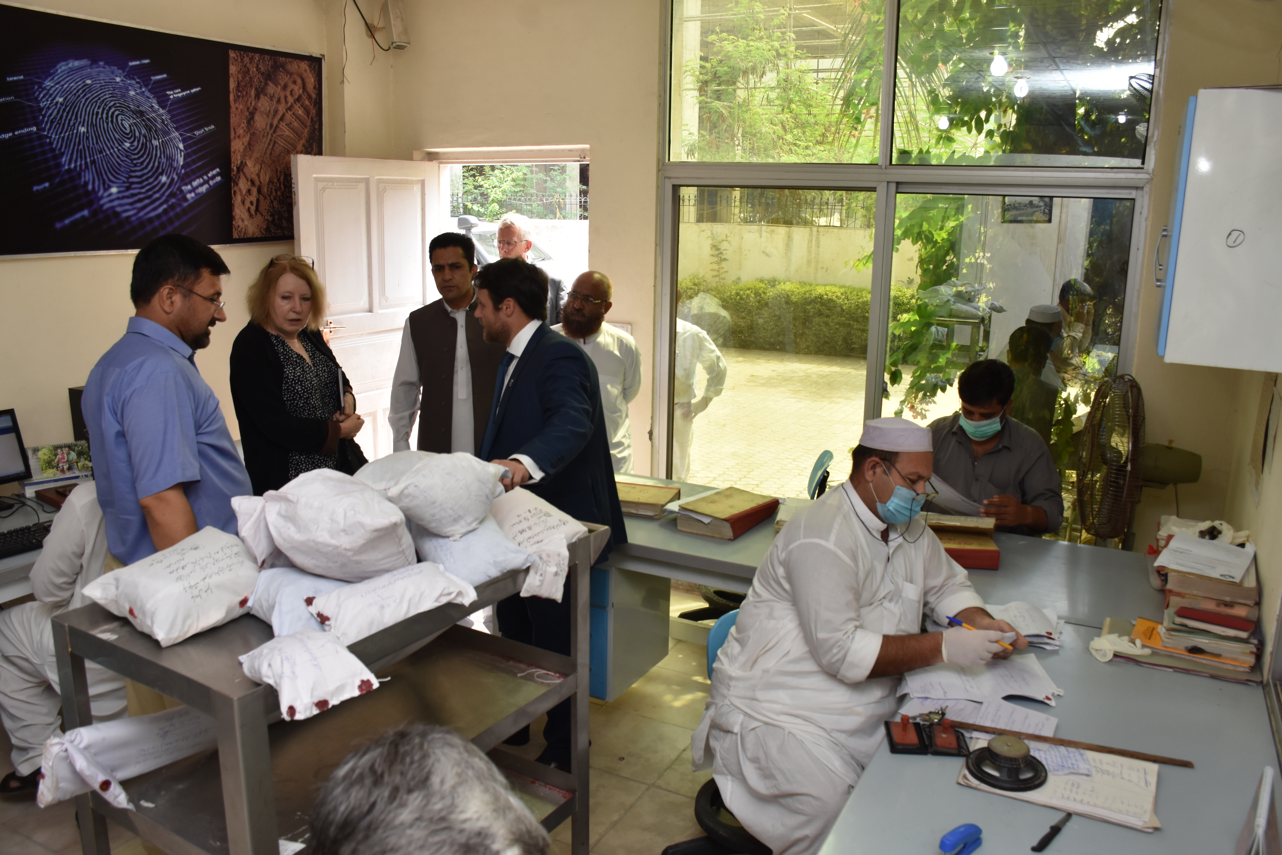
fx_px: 961
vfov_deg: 47.9
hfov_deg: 67.4
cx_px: 641
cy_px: 428
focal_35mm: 27
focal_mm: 18
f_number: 6.3
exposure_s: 1/160
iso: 500
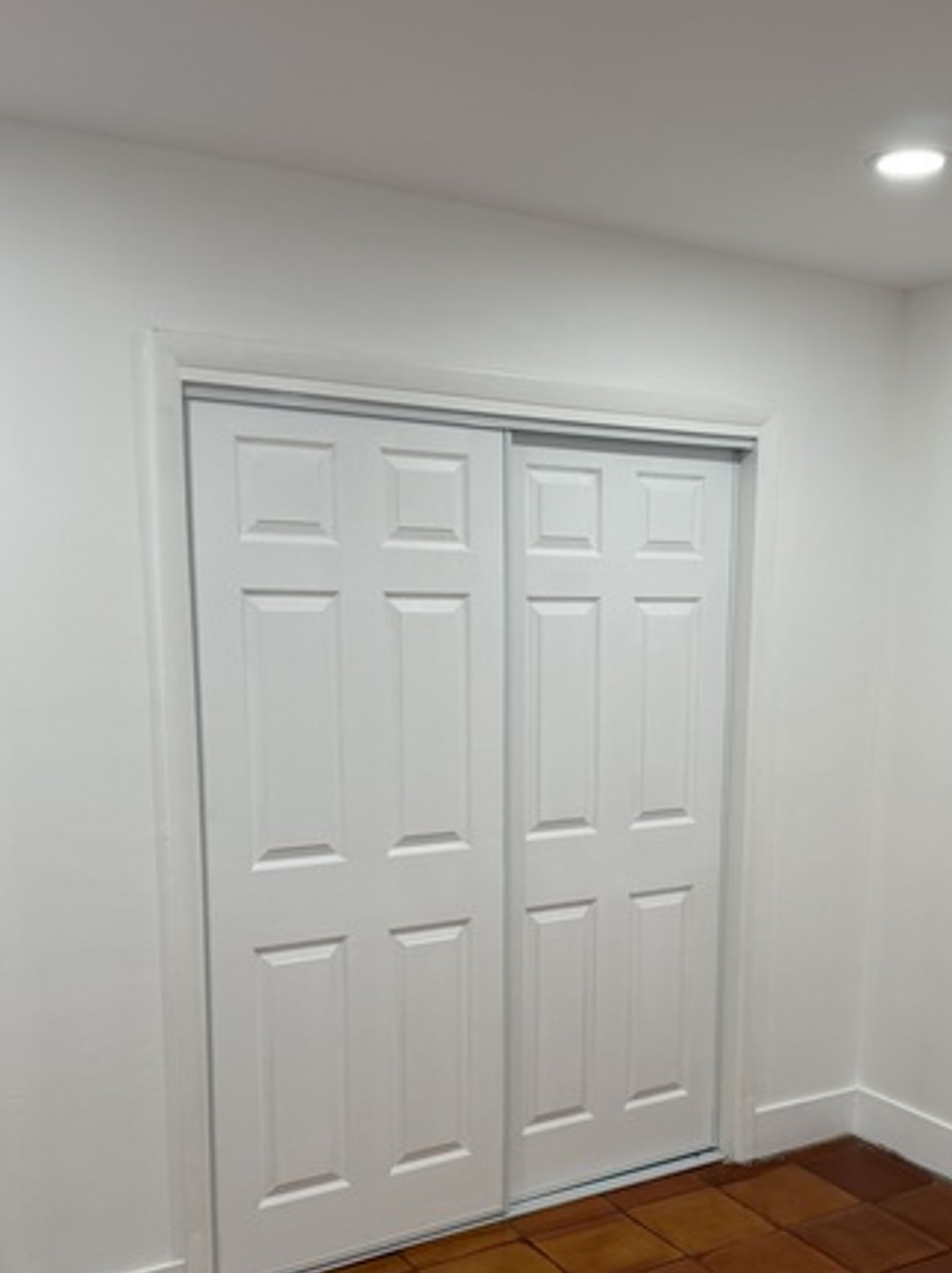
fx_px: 1359
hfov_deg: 38.3
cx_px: 602
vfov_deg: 49.5
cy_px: 819
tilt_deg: -8.0
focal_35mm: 37
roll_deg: +0.3
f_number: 1.78
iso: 125
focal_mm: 6.76
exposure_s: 1/121
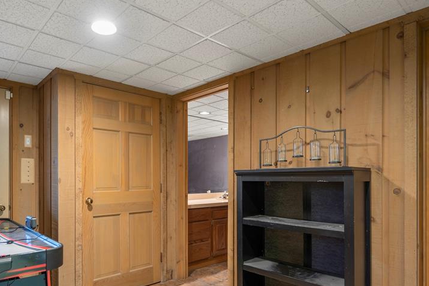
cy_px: 175
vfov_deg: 54.6
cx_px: 163
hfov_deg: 74.9
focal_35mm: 23
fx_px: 274
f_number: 4
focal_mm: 16
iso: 100
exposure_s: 1/2
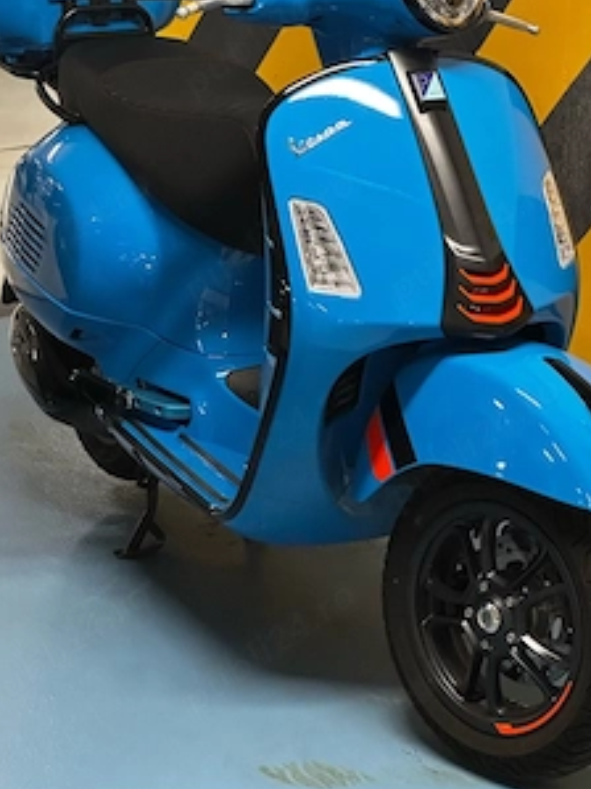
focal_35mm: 103
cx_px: 322
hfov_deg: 14.4
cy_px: 269
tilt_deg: -13.1
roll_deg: -0.9
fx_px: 2346
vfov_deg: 19.0
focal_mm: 9
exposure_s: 1/56
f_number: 2.8
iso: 640
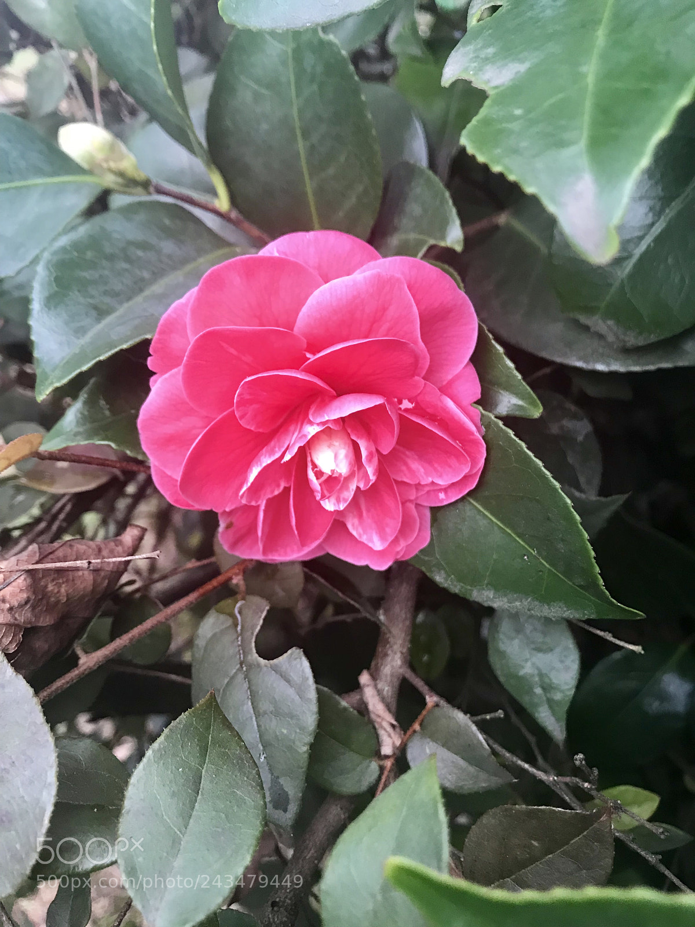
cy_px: 464
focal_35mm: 28
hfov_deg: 49.7
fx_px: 750
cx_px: 348
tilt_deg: -42.1
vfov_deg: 63.4
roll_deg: +17.9
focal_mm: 3.99
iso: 40
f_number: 1.8
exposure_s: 1/30
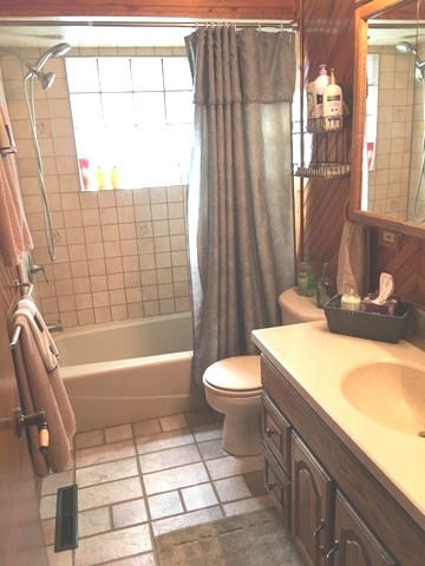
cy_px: 283
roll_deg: +2.7
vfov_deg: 61.7
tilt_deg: -14.8
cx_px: 212
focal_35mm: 29
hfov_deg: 48.2
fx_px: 475
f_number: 2.2
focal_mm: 4.15
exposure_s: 1/30
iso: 32
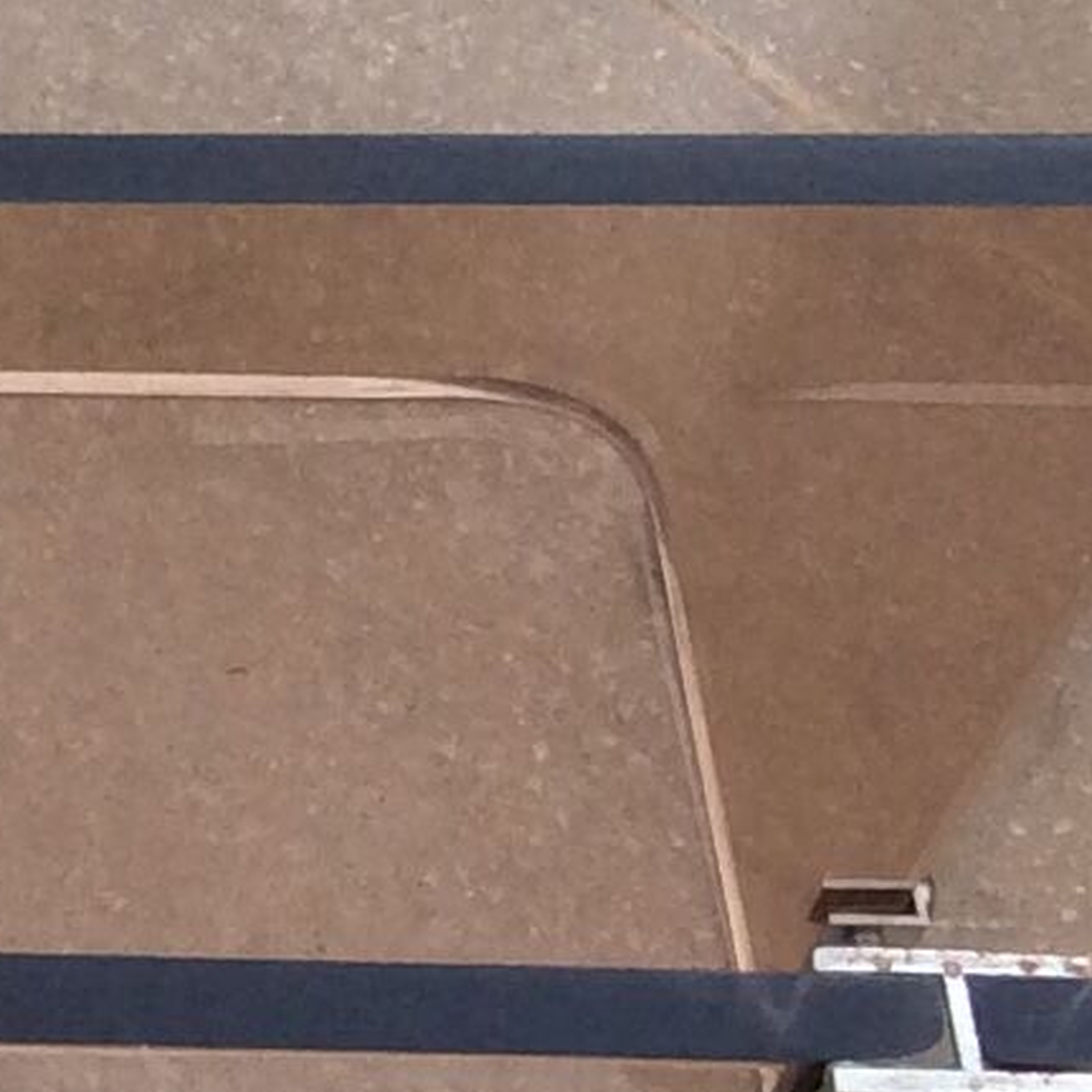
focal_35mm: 170
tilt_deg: -55.3
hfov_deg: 9.4
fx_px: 6067
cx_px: -1295
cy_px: 461
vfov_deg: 10.3
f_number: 2.4
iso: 32
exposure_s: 1/115
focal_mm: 3.3
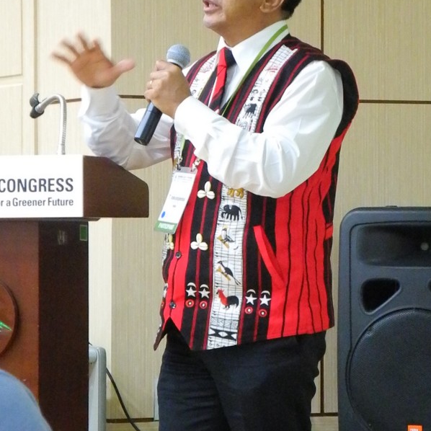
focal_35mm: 176
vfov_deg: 9.9
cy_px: 179
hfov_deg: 9.9
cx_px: 259
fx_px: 2479
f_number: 4.5
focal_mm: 25.4
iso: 3200
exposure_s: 1/30
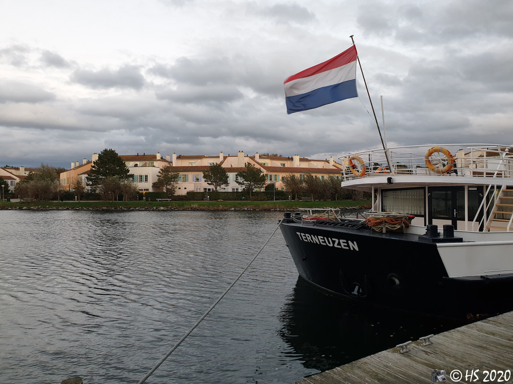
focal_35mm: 26
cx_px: 256
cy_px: 192
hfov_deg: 67.3
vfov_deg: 53.1
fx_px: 385
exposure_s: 1/50
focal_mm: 4.3
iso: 100
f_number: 2.4
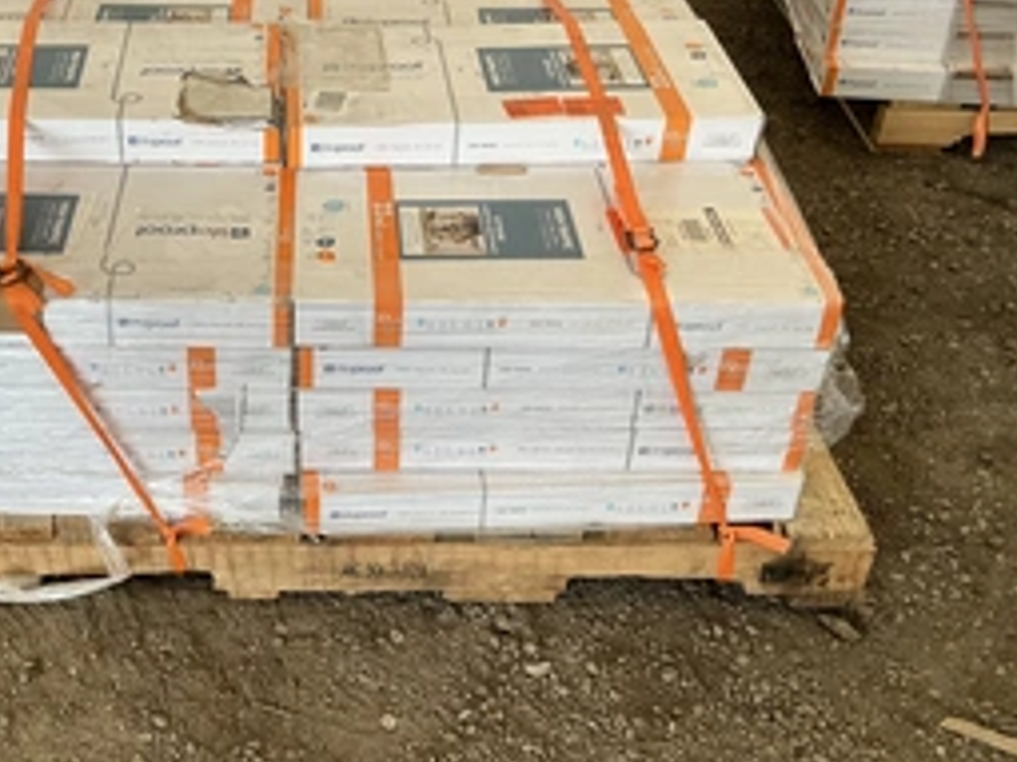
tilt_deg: -36.4
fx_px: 1292
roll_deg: +2.5
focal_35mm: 44
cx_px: 295
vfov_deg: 32.8
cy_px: 375
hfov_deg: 42.1
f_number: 1.8
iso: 20
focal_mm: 3
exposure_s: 1/122
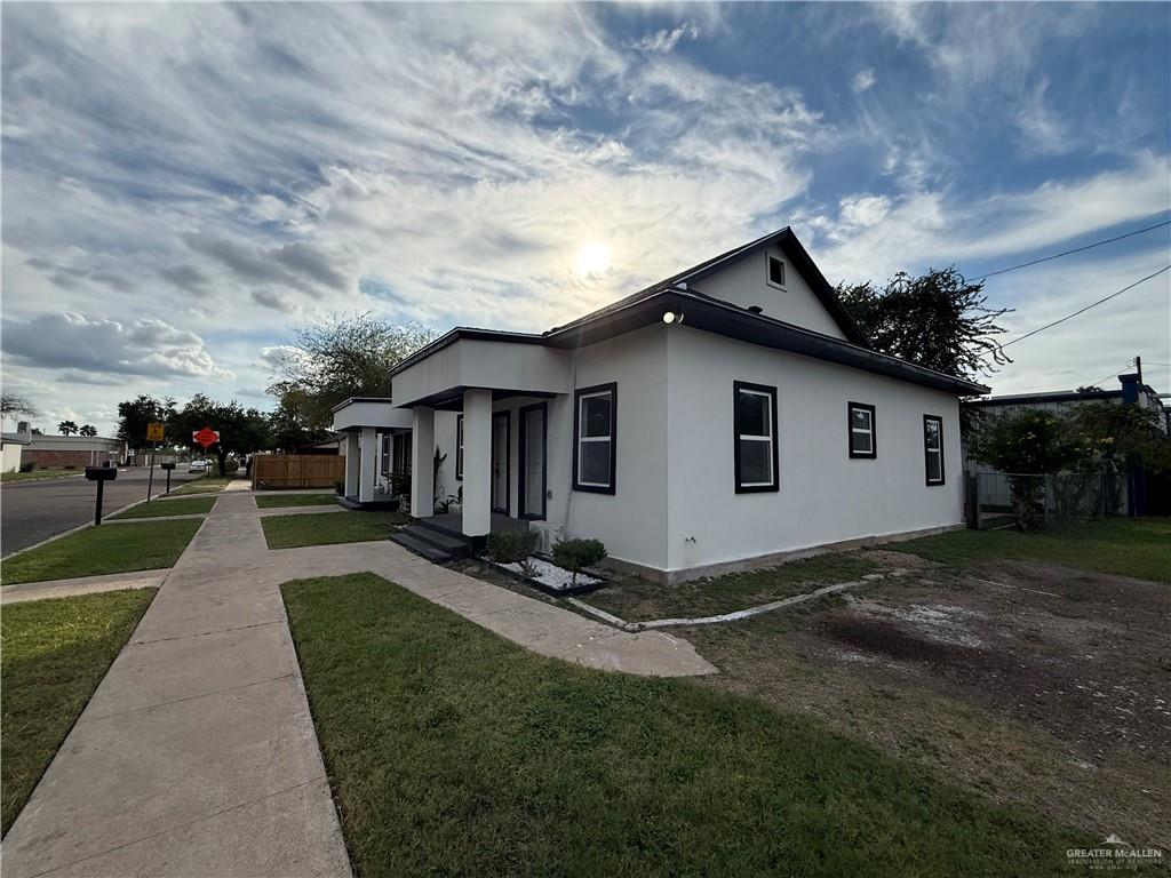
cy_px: 439
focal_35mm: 14
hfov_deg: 102.1
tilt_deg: +2.2
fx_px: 474
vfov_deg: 85.7
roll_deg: -0.2
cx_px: 586
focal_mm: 2.22
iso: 80
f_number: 2.2
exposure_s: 1/5155
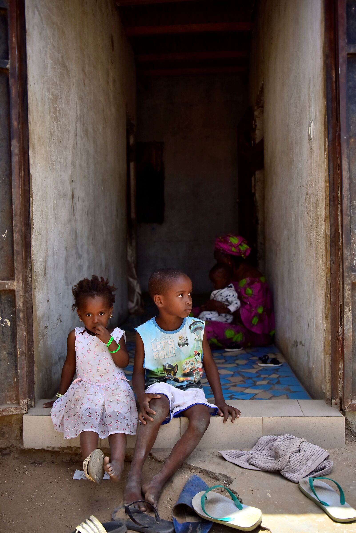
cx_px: 178
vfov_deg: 54.4
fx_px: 519
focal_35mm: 35
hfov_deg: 37.9
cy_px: 266
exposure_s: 1/4000
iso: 800
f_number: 2.8
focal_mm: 35
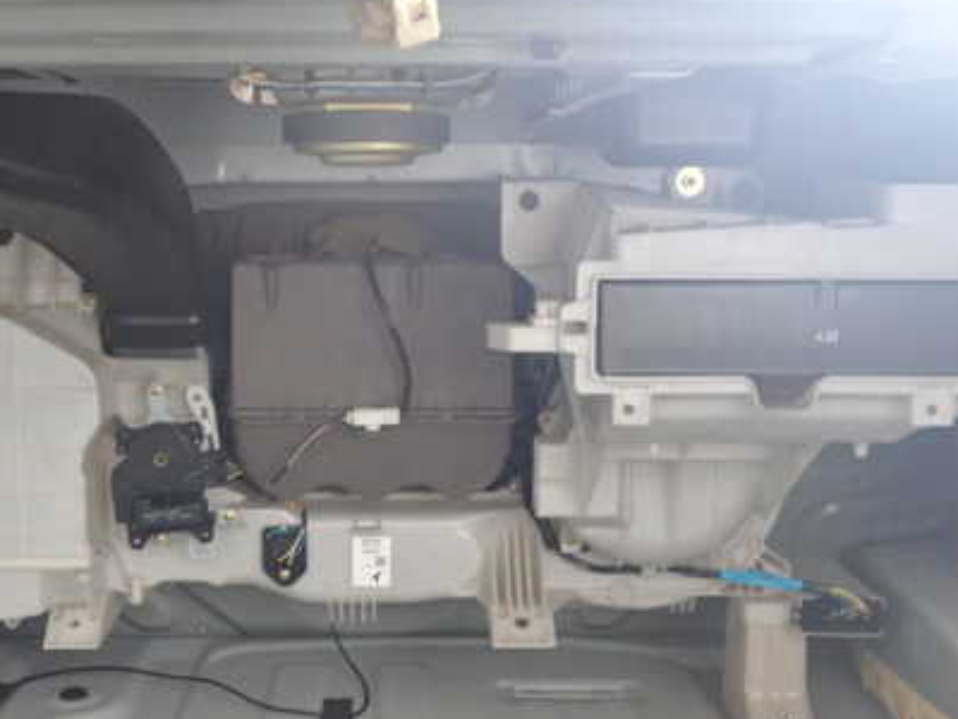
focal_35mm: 45
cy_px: 331
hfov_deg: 41.9
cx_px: 390
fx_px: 1245
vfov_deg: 32.2
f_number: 2.3
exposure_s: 1/30
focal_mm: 5.4
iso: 320
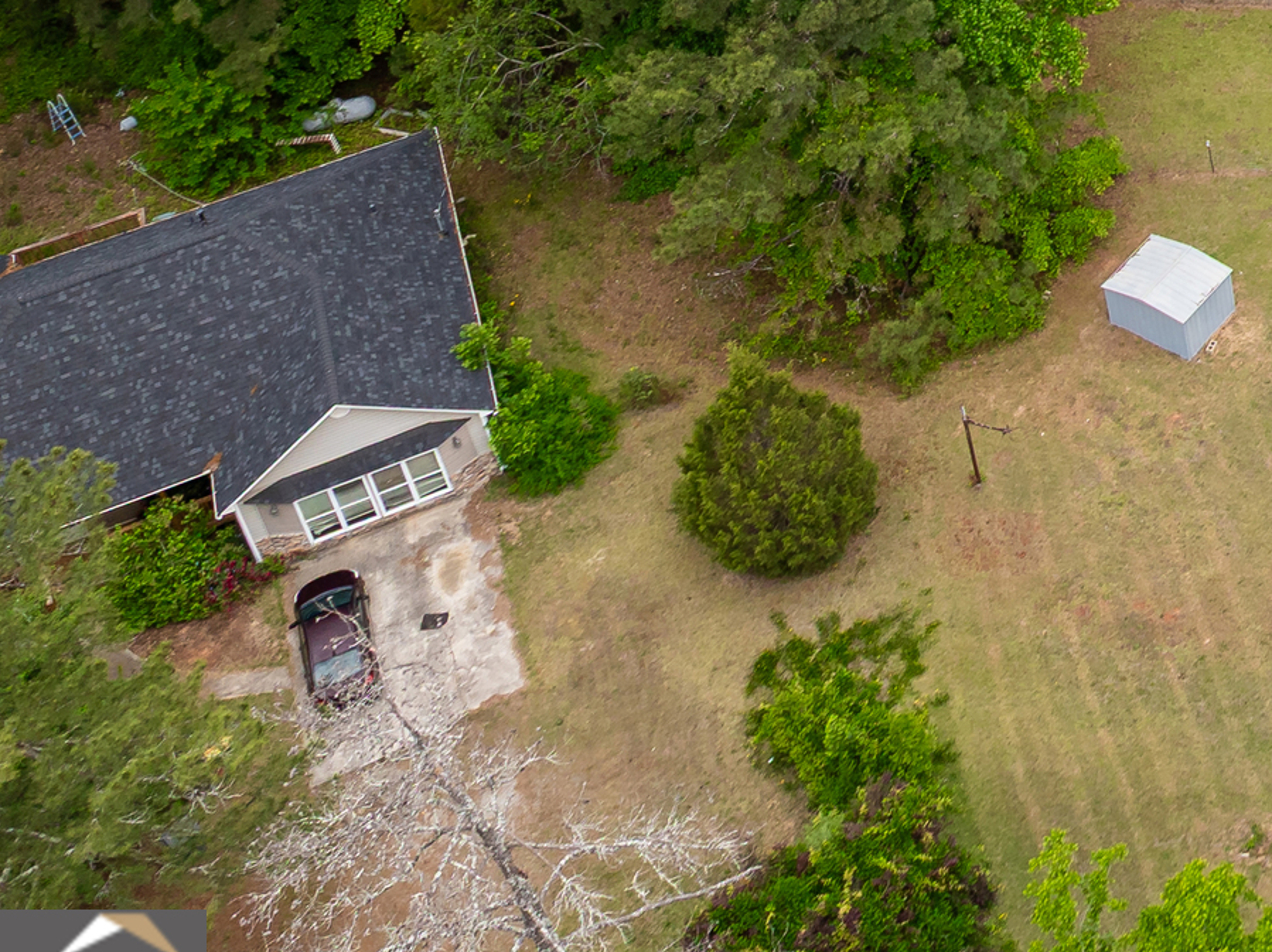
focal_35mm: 82
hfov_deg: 20.5
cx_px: 1892
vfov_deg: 16.1
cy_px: -555
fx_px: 3011
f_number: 2.8
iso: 100
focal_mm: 12.29
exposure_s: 1/240
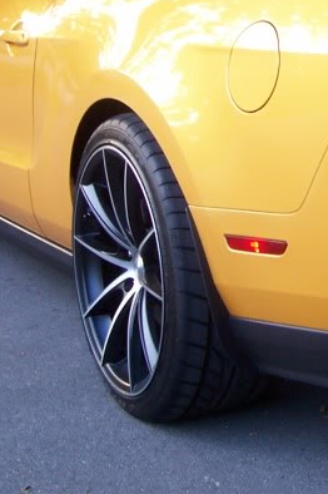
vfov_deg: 21.9
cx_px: 369
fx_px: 1259
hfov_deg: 14.5
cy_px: 107
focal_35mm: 92
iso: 80
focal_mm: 5.6
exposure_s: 1/36
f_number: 2.7
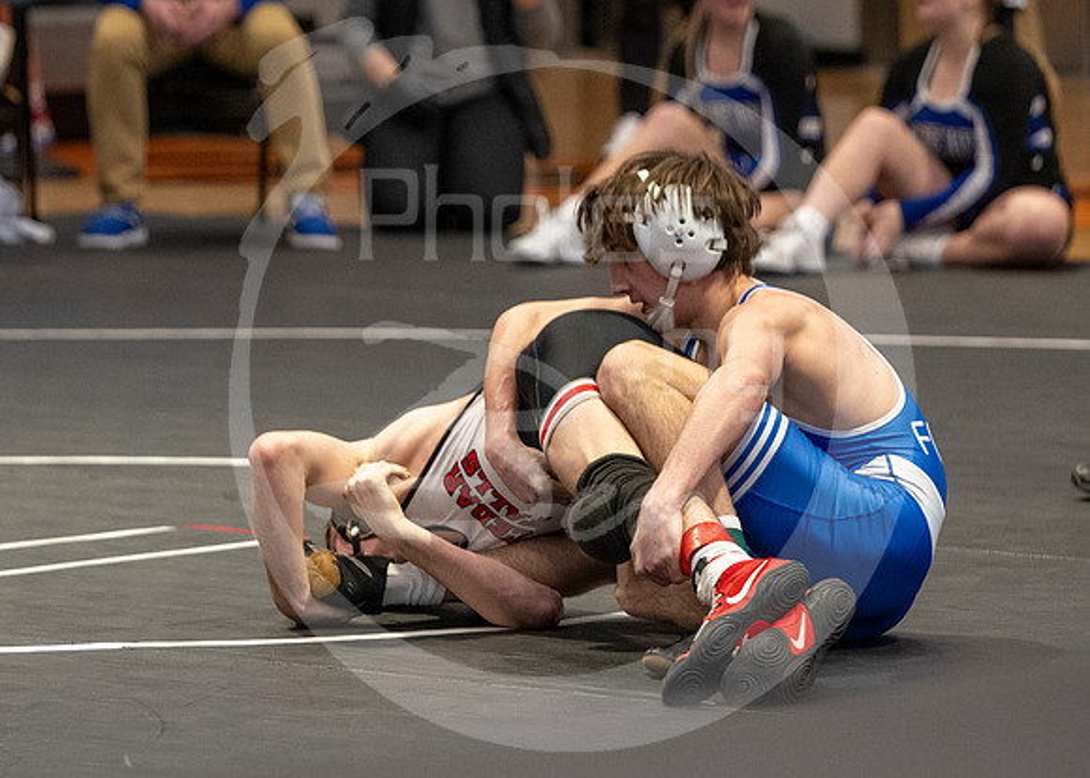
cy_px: 800
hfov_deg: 7.7
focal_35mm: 262
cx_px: 569
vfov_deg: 5.5
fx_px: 8123
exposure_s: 1/1000
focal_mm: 115
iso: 3200
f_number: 2.8
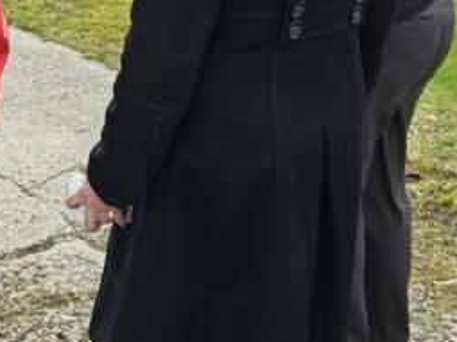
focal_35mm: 104
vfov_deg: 14.1
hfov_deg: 18.4
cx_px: 4
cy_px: 25
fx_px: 1372
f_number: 1.8
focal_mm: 5.4
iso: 25
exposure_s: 1/430
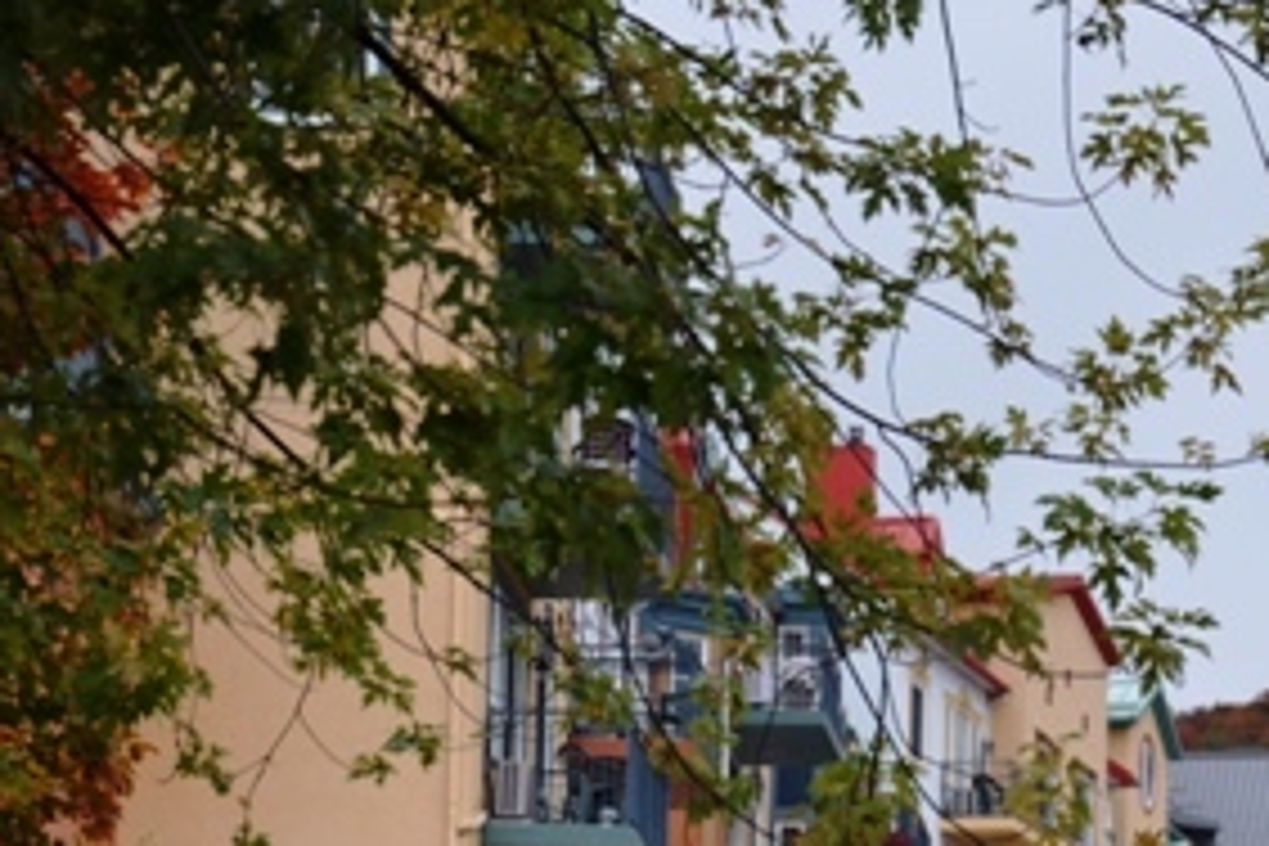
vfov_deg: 7.1
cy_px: 763
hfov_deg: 10.7
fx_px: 6767
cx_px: 1078
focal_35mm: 192
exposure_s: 1/125
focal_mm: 70
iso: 280
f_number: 5.6
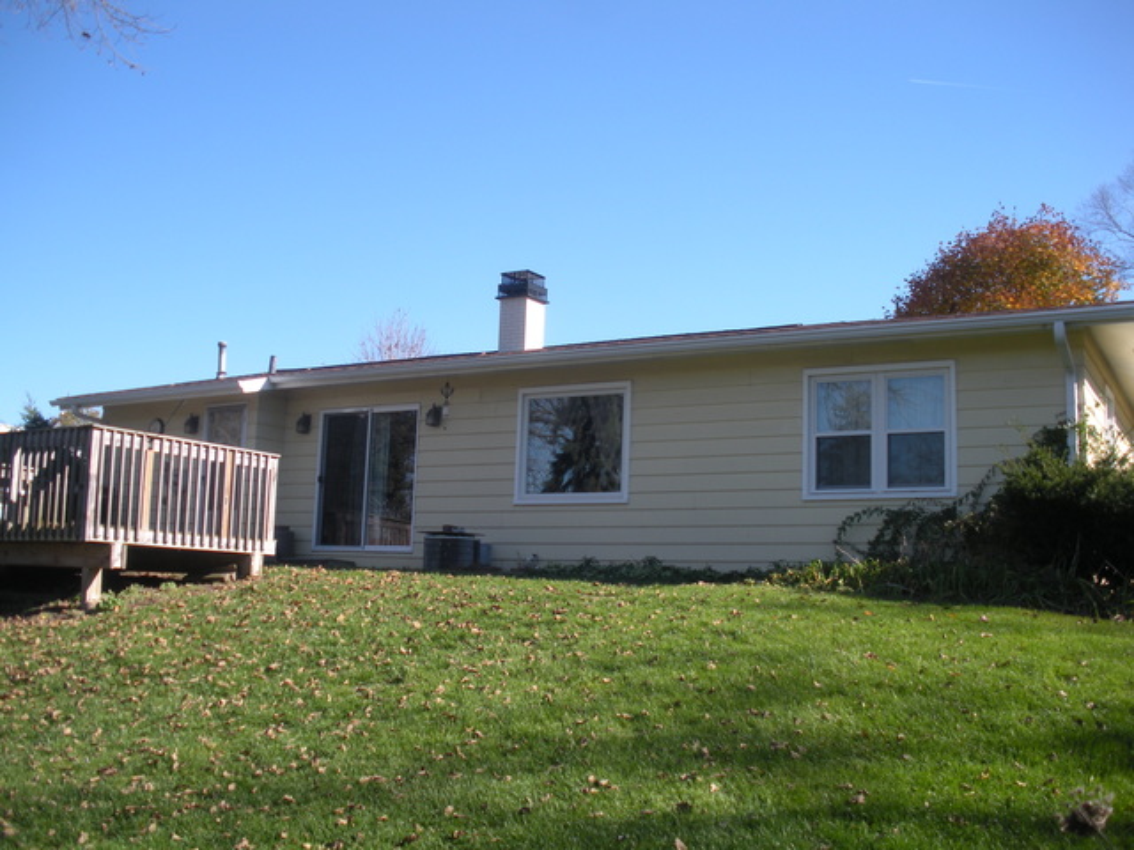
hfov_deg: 51.4
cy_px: 425
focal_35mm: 36
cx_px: 567
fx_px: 1179
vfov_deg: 39.7
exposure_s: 1/307
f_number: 3.5
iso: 64
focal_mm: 6.3
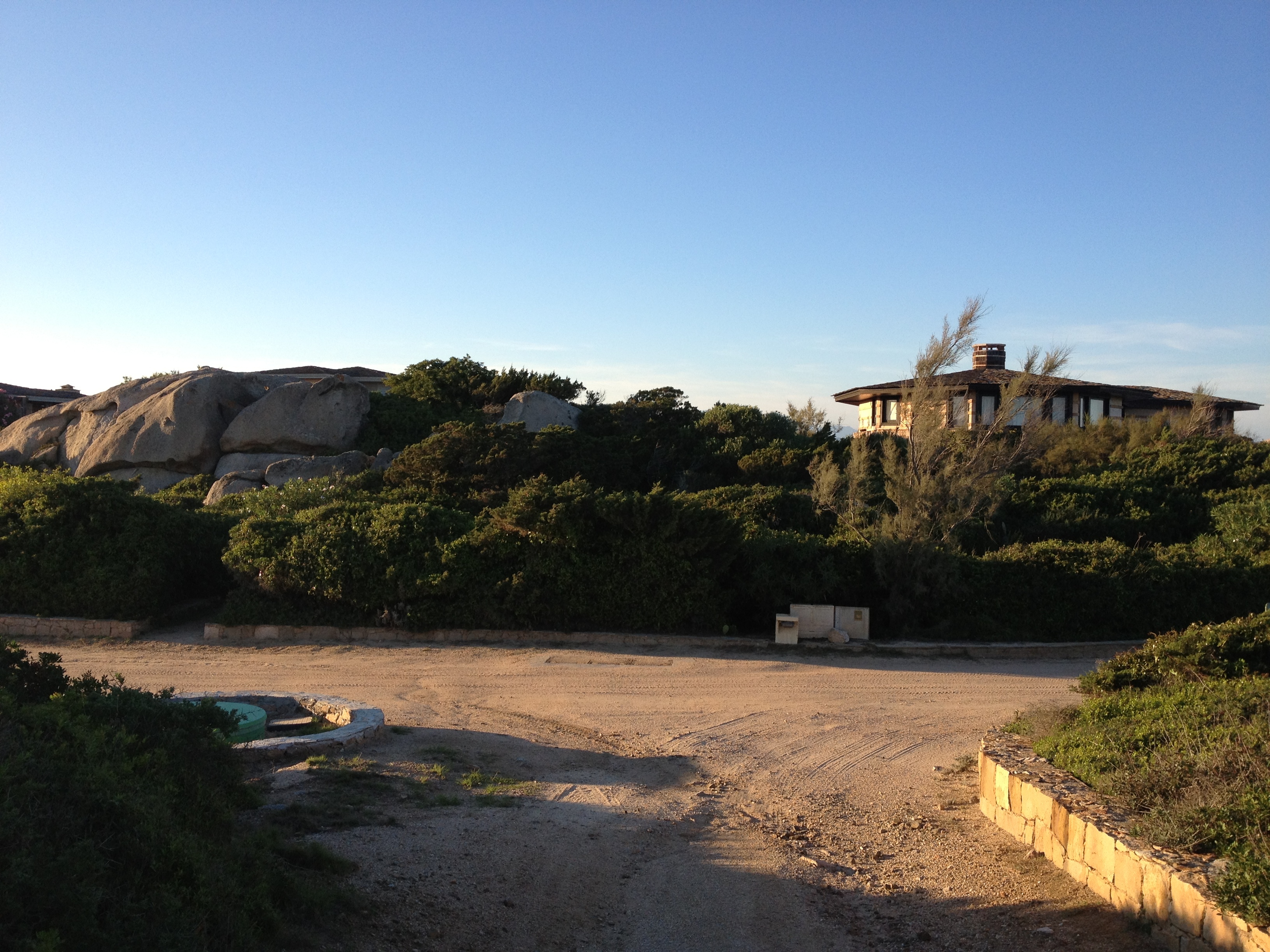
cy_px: 476
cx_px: 635
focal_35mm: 35
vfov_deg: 40.7
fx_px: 1284
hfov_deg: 52.6
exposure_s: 1/673
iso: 64
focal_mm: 4.28
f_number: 2.4
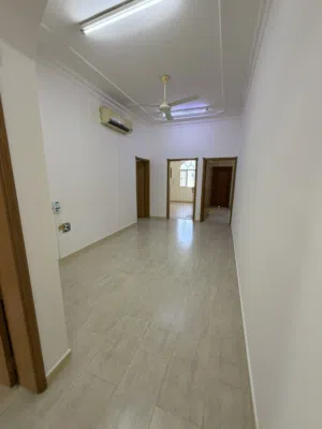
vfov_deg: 102.1
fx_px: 174
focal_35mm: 14
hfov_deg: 85.7
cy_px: 214
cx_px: 161
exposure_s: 1/121
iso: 250
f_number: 2.2
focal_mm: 2.22
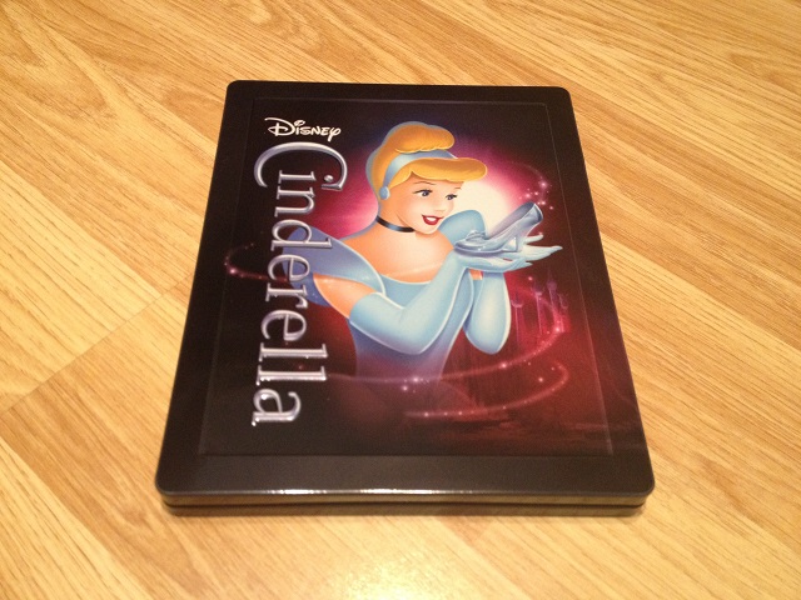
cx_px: 400
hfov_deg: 52.6
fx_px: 810
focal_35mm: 35
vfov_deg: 40.7
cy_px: 300
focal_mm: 4.28
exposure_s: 1/20
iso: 250
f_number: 2.4
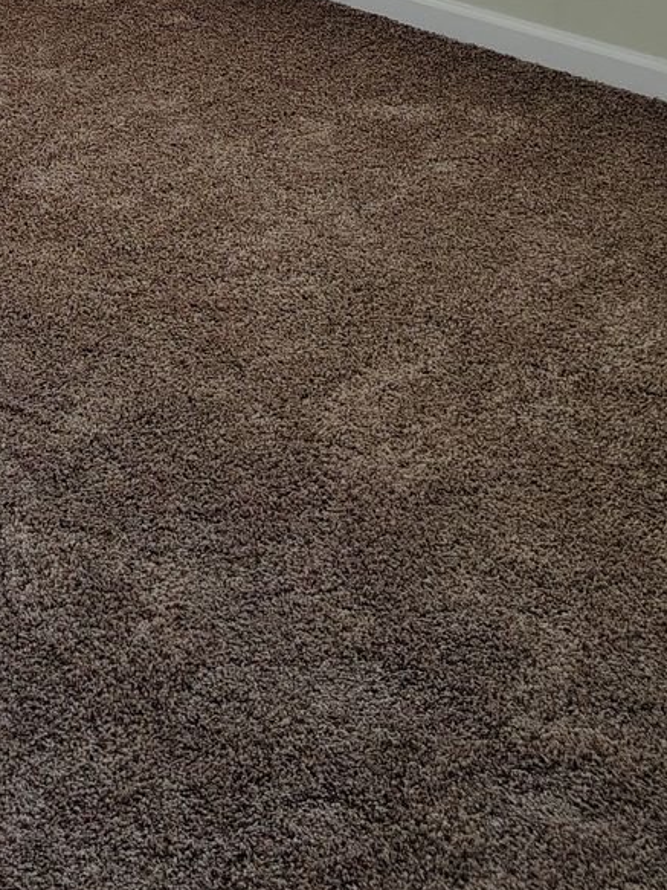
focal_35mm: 79
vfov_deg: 23.1
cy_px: -116
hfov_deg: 17.7
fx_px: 2030
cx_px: -137
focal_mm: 5.56
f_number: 1.8
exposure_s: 1/120
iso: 1014
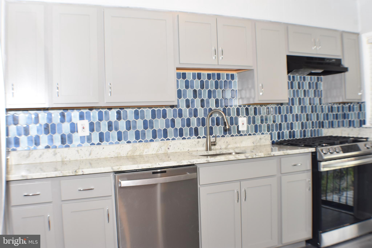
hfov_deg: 42.3
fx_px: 480
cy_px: 124
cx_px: 186
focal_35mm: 46
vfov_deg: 28.9
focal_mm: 31
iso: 640
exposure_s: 1/60
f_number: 6.3
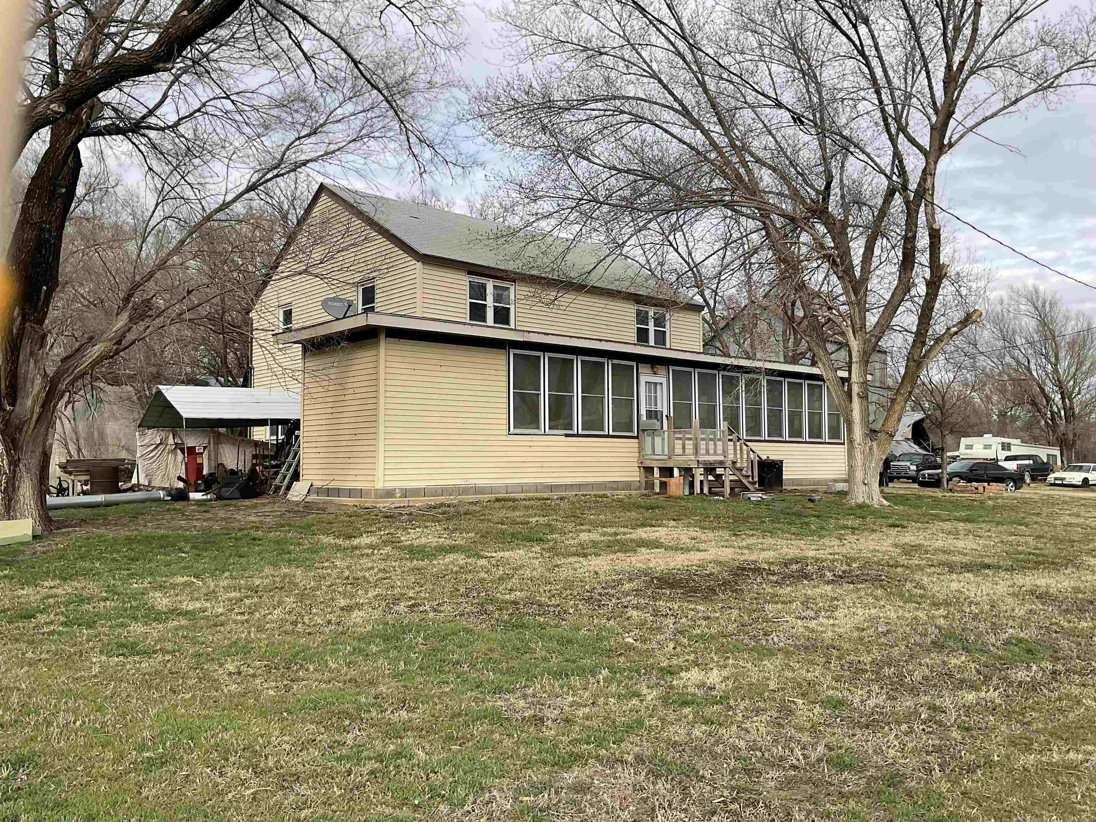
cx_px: 548
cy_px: 411
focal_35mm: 29
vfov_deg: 48.2
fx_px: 918
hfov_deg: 61.7
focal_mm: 3
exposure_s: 1/997
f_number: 1.8
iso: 16
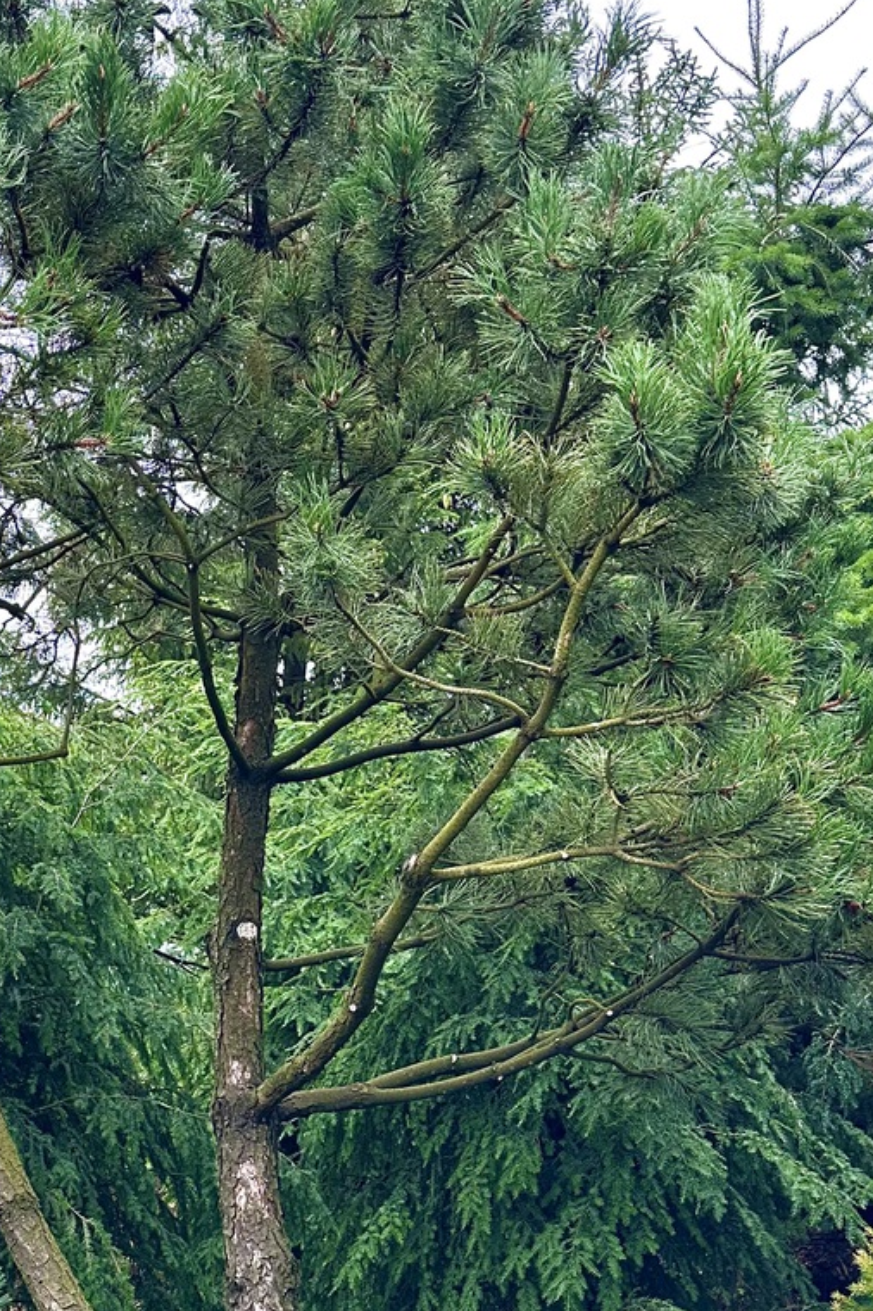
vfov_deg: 42.7
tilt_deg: +10.8
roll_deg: +3.2
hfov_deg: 28.3
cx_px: 110
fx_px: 1675
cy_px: 699
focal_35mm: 46
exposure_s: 1/401
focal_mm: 6.86
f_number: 1.78
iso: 80
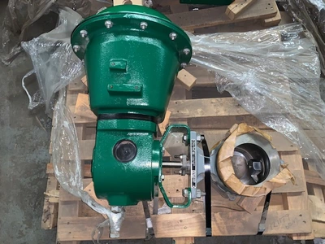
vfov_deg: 53.1
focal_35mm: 26
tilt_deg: -75.6
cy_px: 122
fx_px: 244
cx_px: 162
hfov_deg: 67.3
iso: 125
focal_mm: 4.25
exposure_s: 1/13
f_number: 1.8
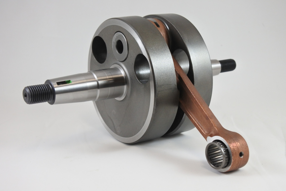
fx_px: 492
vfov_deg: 21.9
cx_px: 143
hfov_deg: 32.4
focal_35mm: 62
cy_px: 96
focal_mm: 23.1
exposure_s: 1/125
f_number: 5
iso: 640
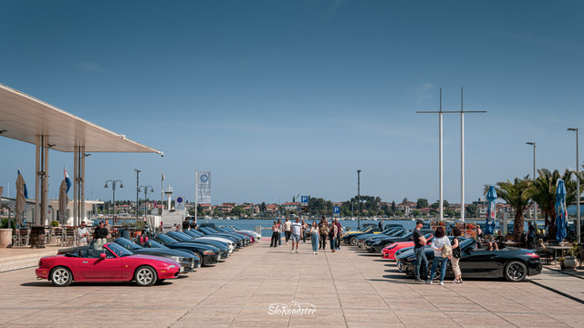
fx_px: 750
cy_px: 194
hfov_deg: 42.5
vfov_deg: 24.7
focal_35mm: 48
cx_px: 295
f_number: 10
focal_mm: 30
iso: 100
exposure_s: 1/200
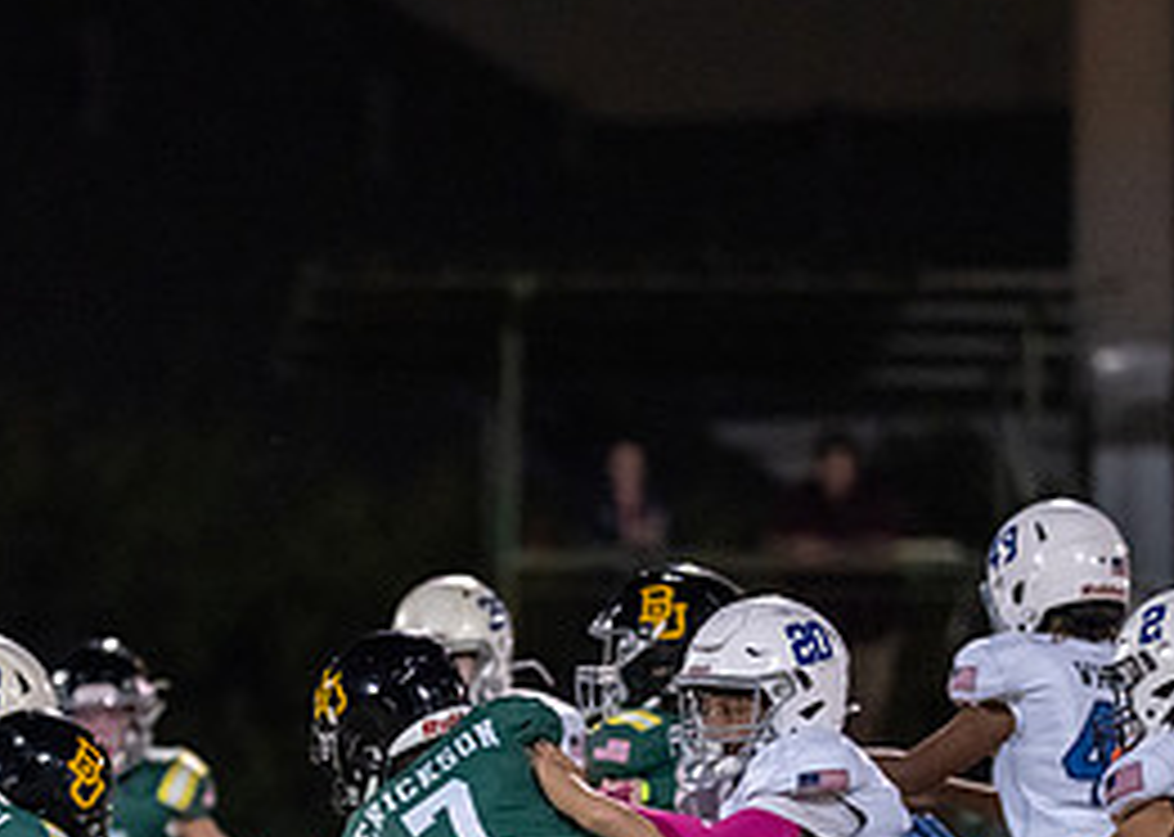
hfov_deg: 5.0
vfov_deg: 3.5
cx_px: 291
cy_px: 1070
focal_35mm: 405
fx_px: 13493
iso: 4000
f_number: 1.8
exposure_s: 1/1000
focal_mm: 135
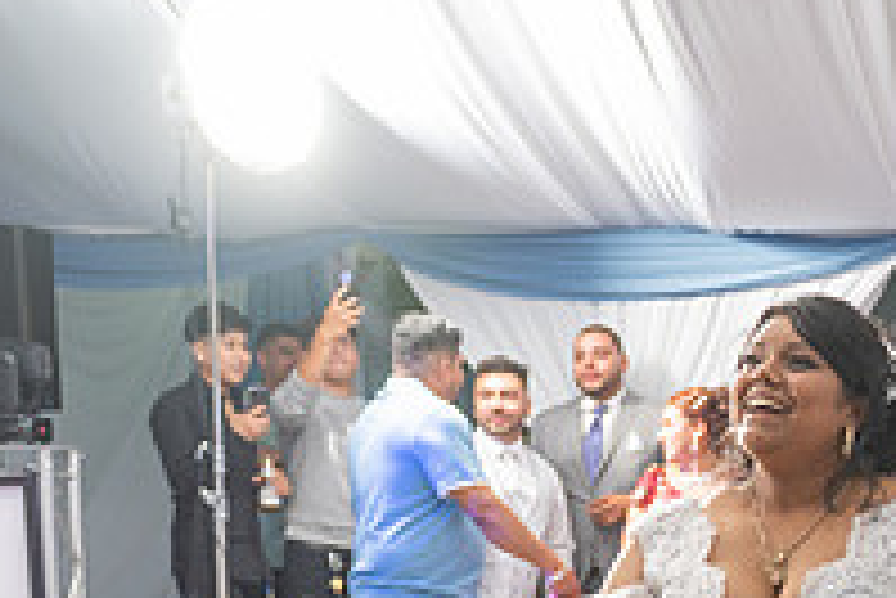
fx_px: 1743
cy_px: 816
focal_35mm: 70
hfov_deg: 27.0
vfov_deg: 18.0
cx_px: 928
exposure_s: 1/125
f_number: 2.8
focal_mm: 24
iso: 250
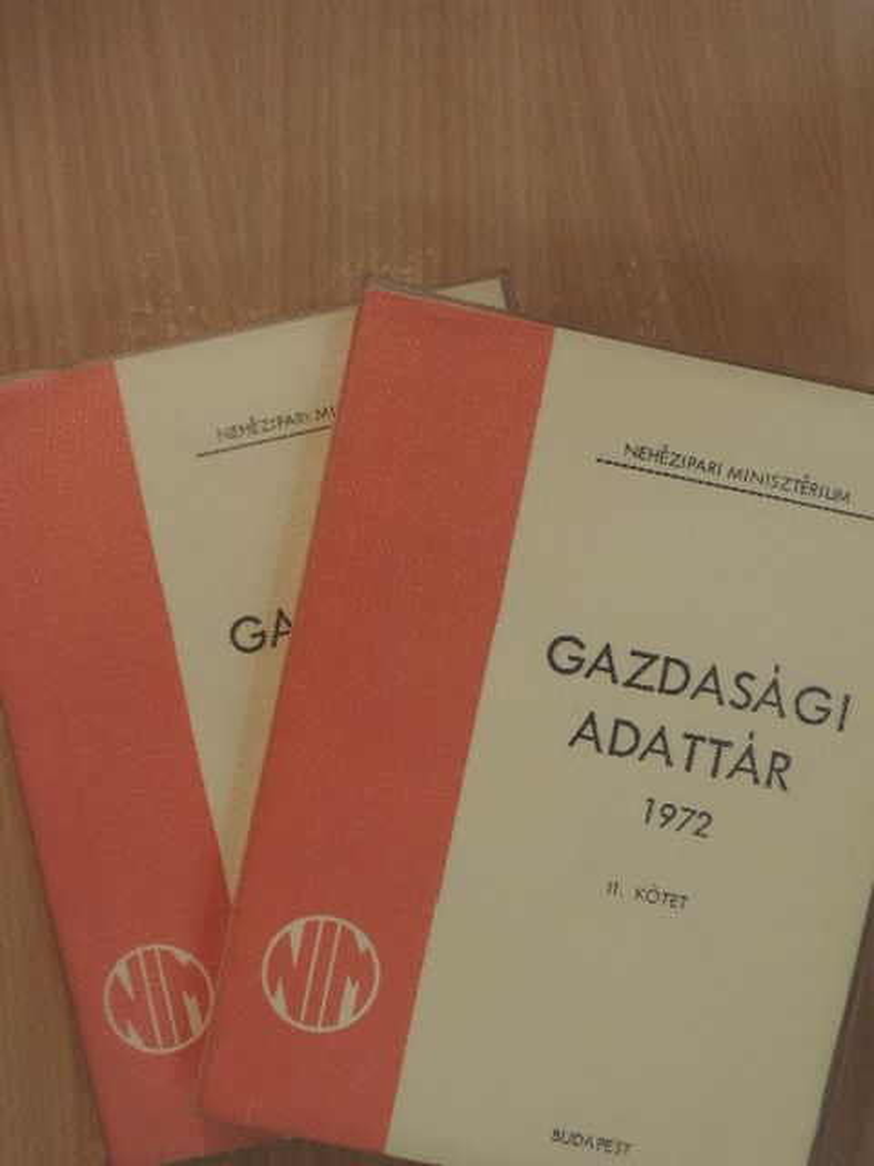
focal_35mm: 40
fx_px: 1347
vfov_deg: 46.8
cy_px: 583
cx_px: 437
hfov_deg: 36.0
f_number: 3.3
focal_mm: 7.1
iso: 320
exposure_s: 1/80
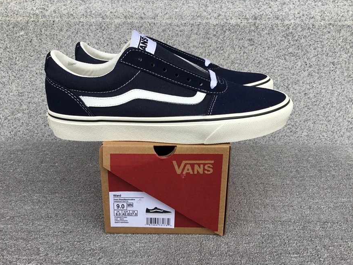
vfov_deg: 44.2
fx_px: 326
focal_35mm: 32
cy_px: 133
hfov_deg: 56.8
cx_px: 172
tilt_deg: -21.0
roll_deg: -0.7
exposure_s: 1/153
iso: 25
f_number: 2.4
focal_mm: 3.3
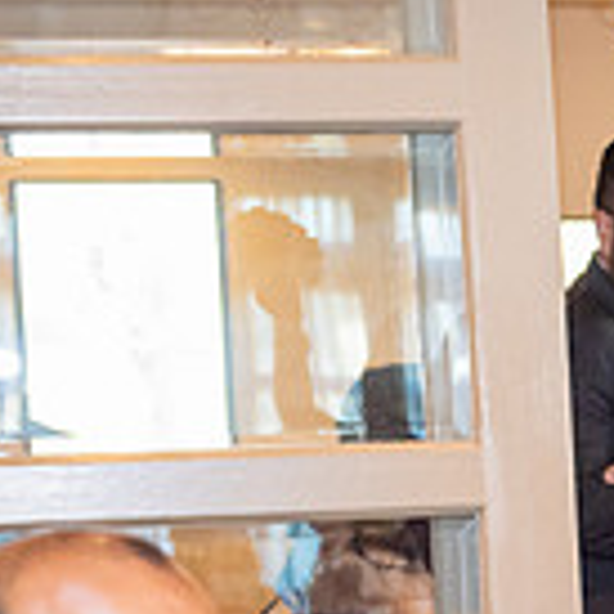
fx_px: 4034
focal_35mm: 201
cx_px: 1259
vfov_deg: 8.6
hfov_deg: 8.2
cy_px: 715
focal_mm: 56
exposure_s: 1/125
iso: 1600
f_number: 3.5
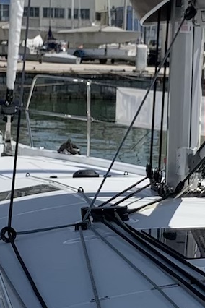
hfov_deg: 11.2
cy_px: 214
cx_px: 100
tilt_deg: -6.6
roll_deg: -1.7
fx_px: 1042
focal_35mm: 122
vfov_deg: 16.7
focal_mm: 4.25
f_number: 1.8
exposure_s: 1/4274
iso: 25
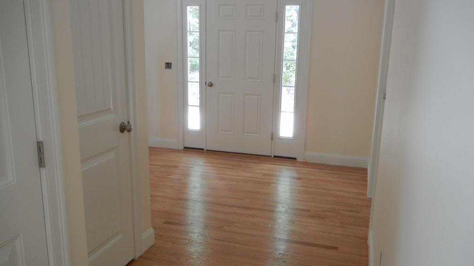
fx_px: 415
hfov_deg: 59.5
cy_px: 140
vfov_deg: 35.6
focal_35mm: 33
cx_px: 237
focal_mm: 5.4
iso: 382
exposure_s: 1/30
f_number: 3.5
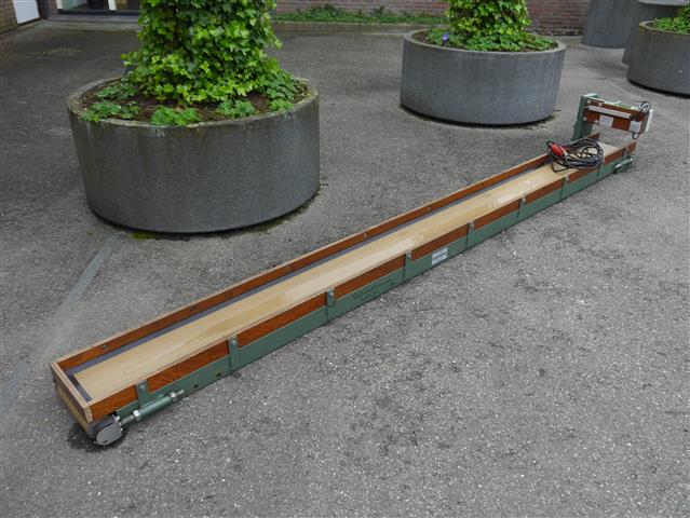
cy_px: 259
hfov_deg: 59.9
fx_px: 598
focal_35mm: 30
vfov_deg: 46.8
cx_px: 345
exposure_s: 1/160
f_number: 4.5
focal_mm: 15
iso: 160
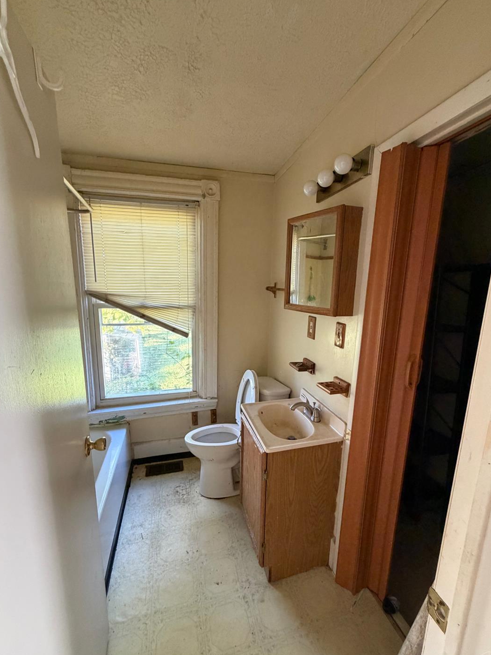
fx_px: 284
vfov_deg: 98.1
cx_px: 259
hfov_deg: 81.7
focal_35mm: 15
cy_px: 337
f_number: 2.2
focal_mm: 2.22
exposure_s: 1/60
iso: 400
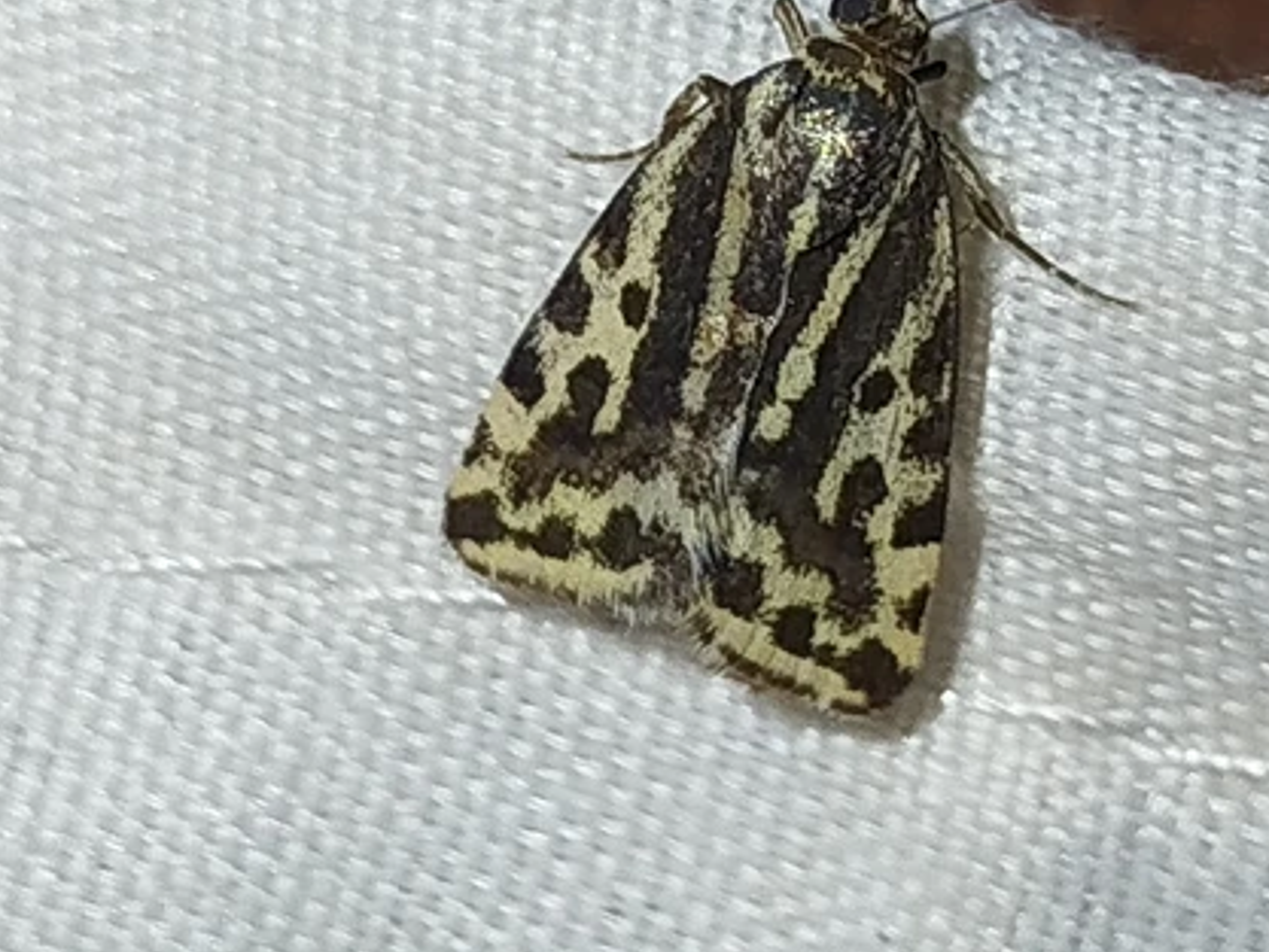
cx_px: 822
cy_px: 386
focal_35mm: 158
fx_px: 5794
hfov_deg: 12.5
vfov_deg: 9.4
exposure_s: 1/50
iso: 64
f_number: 1.7
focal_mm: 5.31
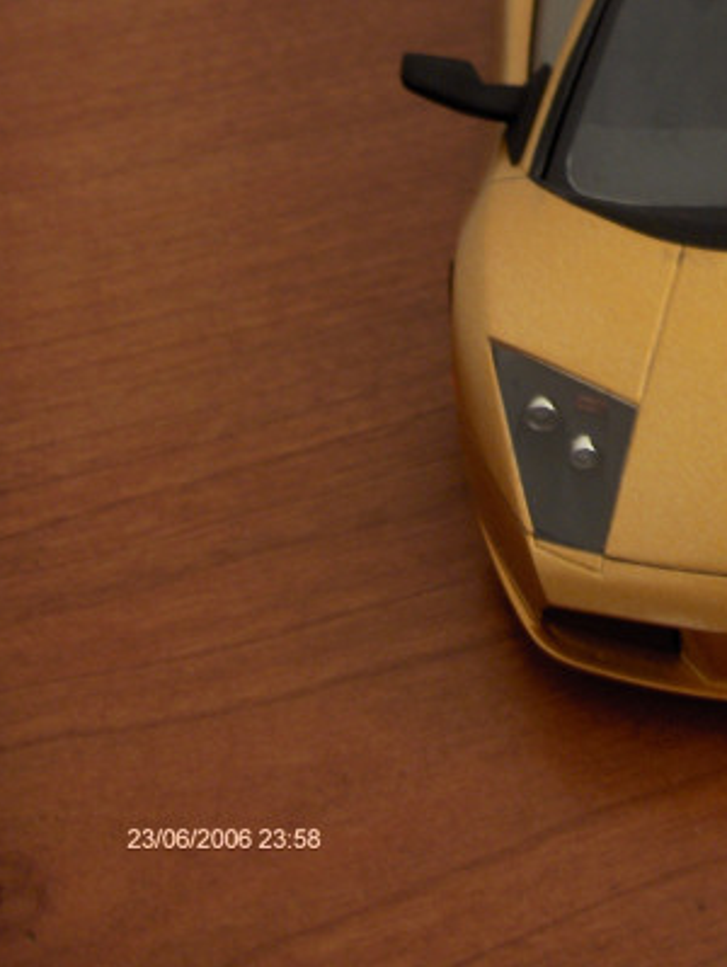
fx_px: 2181
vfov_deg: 24.2
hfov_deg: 18.5
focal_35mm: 78
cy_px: 71
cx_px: 708
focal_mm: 8
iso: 100
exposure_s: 1/1.29
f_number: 2.8
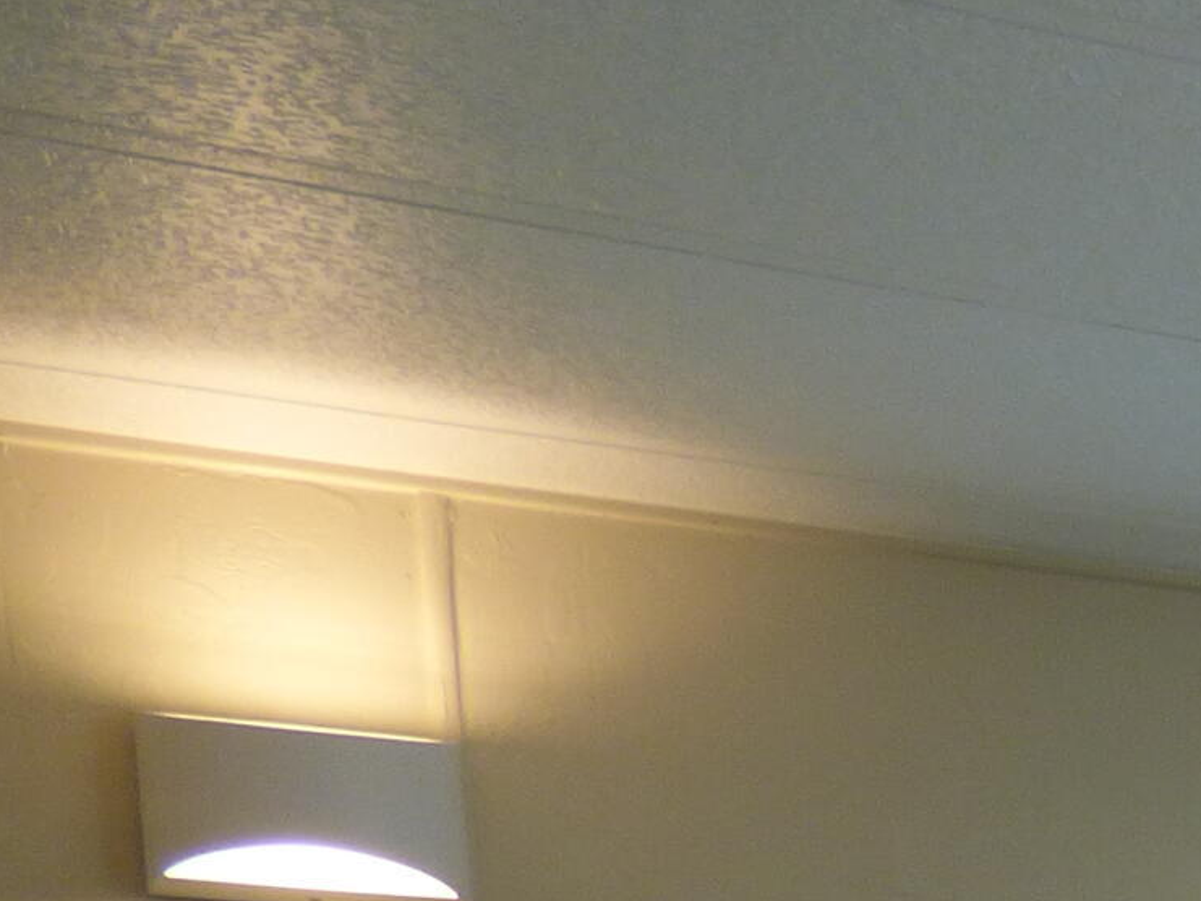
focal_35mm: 81
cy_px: 1755
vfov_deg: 15.1
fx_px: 2811
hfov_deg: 17.7
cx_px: 2347
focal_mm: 3.58
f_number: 2.8
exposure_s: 1/60
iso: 100
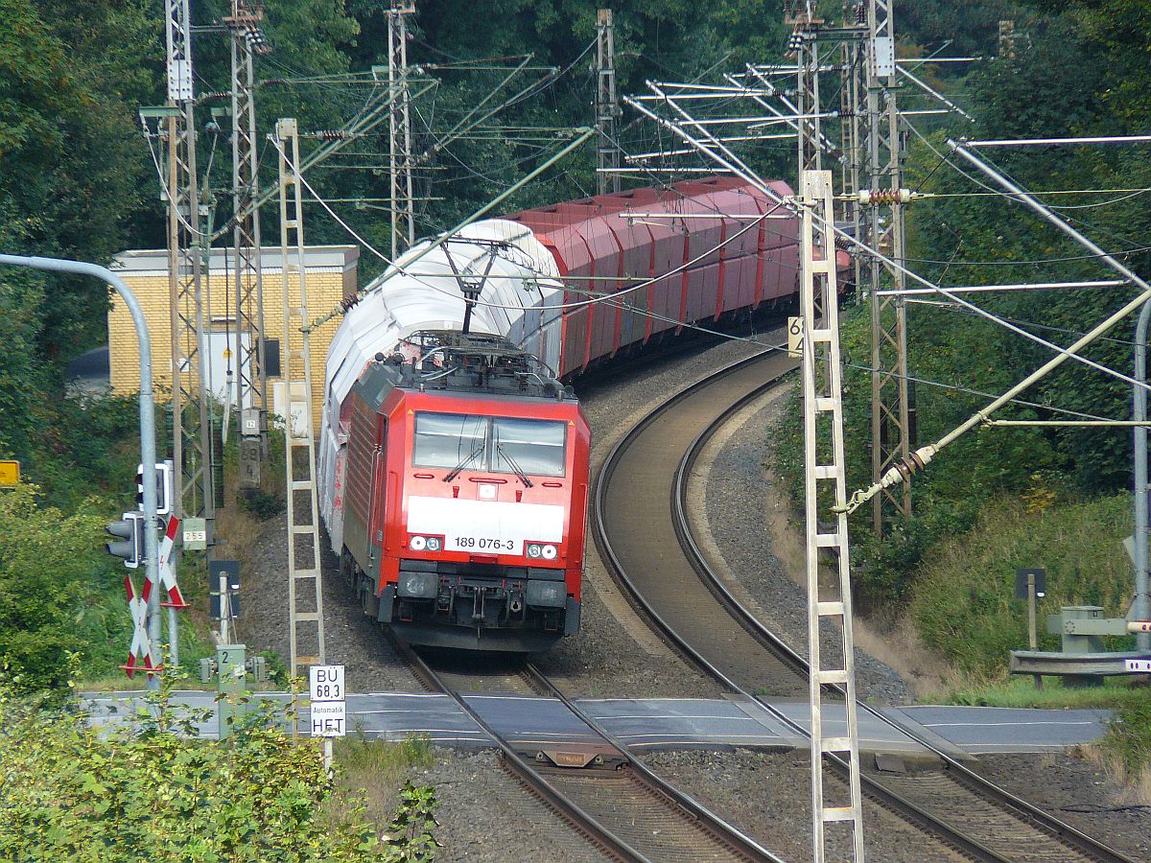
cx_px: 576
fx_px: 14364
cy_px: 432
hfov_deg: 4.6
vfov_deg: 3.4
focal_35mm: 432
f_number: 5
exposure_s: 1/200
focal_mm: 72
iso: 100
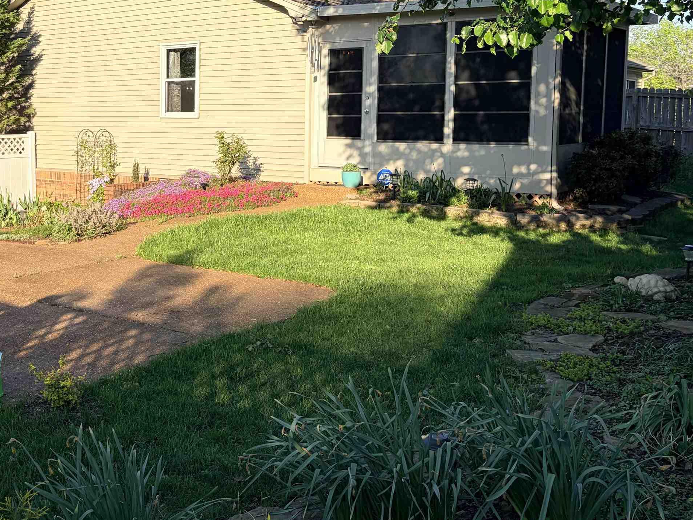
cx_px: 151
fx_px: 841
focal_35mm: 42
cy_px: 186
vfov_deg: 34.1
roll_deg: +0.6
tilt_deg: -4.4
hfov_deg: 43.0
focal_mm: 5.96
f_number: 1.6
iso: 50
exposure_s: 1/2075
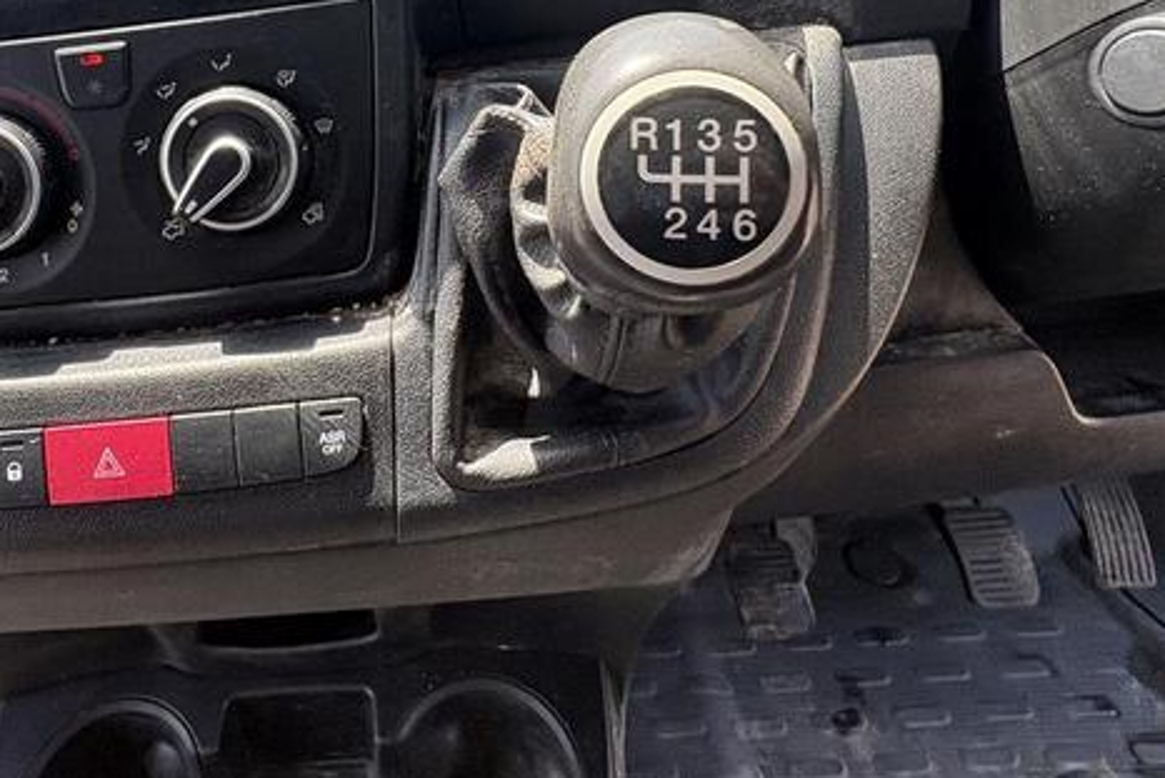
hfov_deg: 63.2
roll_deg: +0.0
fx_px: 906
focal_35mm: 28
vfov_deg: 43.3
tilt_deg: -29.3
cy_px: 110
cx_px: 358
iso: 64
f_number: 2.2
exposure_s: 1/143
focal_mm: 2.22
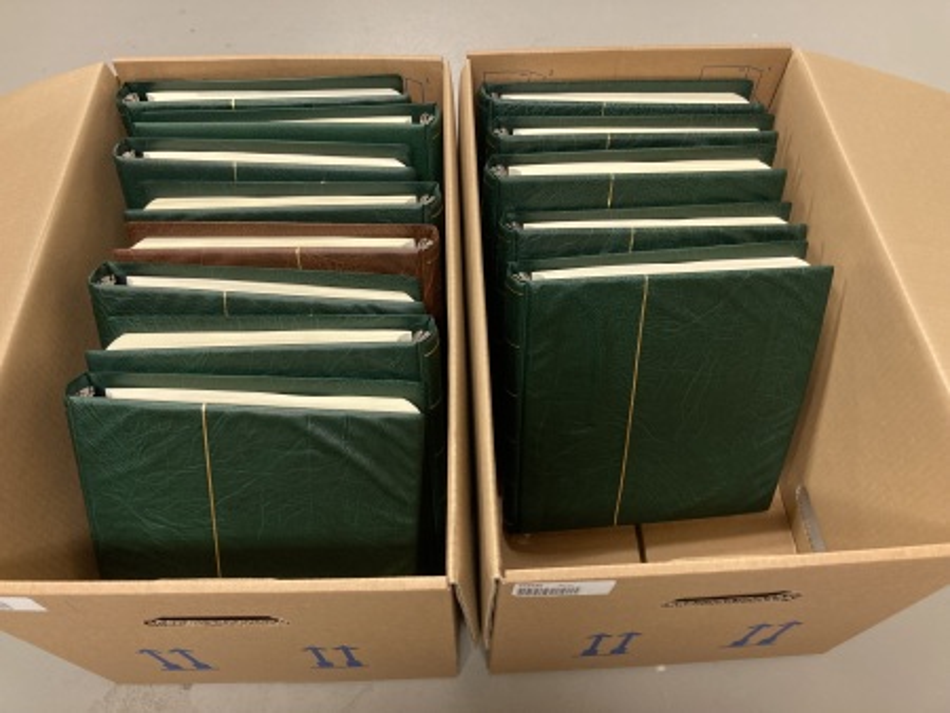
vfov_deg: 49.8
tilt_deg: -57.0
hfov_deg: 63.4
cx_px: 475
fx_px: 769
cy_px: 356
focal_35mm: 28
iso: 250
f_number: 1.8
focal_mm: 3.99
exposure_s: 1/50
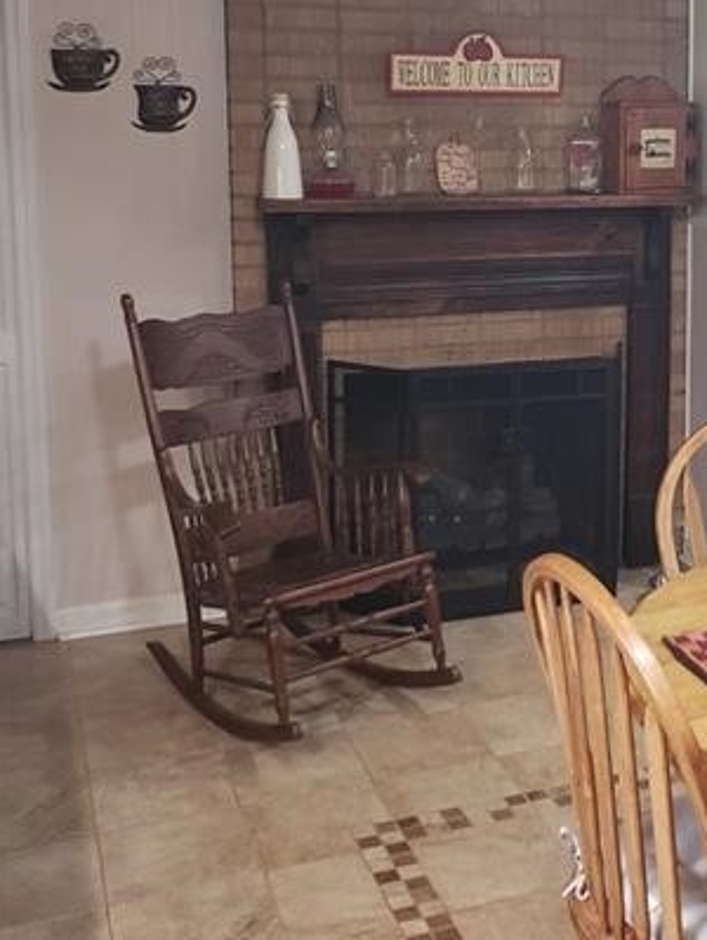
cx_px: 674
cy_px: 299
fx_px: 1359
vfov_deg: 37.7
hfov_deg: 27.8
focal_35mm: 50
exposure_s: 1/30
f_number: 2.4
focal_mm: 4.3
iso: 320
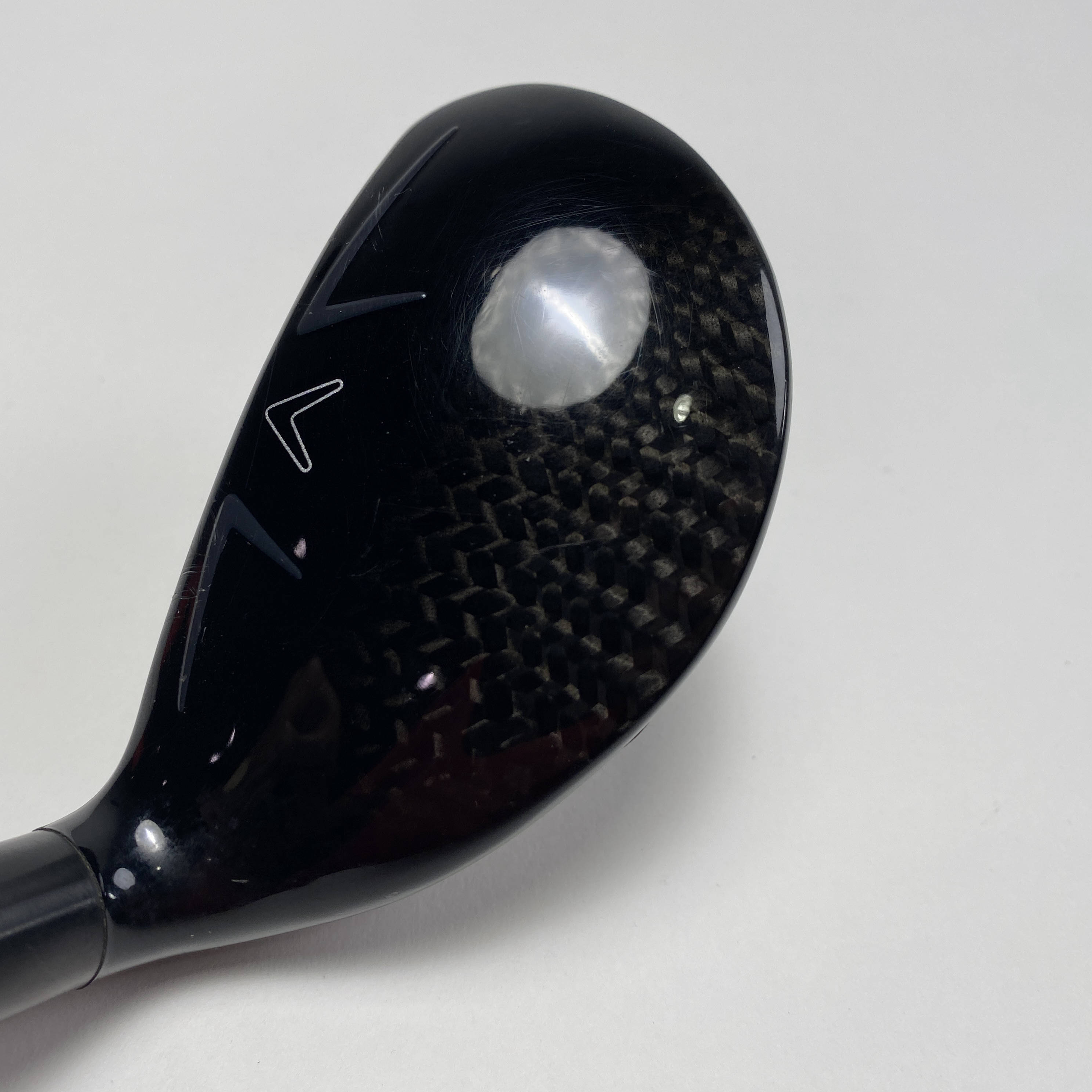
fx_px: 1071
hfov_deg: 53.8
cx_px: 461
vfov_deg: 54.0
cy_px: 550
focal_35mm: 30
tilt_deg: -50.7
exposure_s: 1/428
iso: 32
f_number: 1.8
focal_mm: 4.25
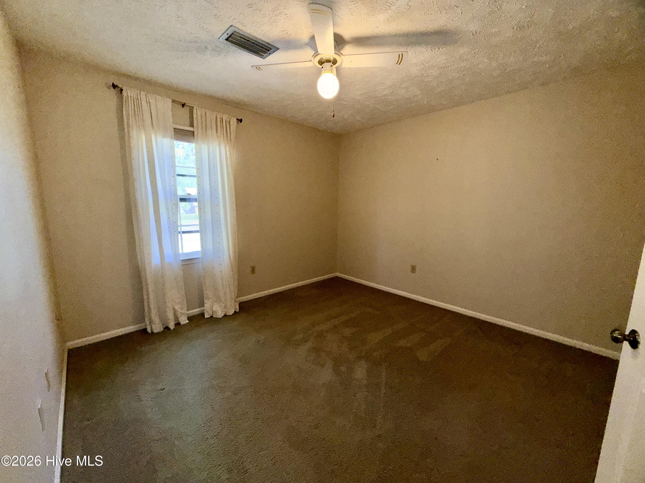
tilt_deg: -8.0
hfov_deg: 102.1
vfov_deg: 85.7
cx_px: 322
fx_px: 261
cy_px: 242
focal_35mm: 14
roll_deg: -0.3
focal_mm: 2.22
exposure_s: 1/122
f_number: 2.2
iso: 50
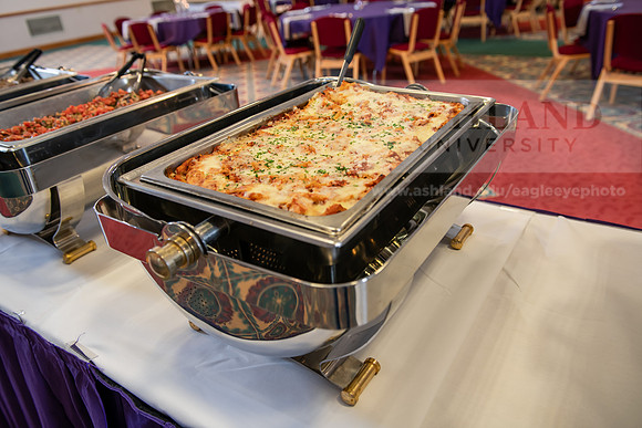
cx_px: 321
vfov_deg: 46.4
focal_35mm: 28
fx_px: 499
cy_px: 214
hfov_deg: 65.5
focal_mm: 28
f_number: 3.5
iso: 500
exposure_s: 1/100
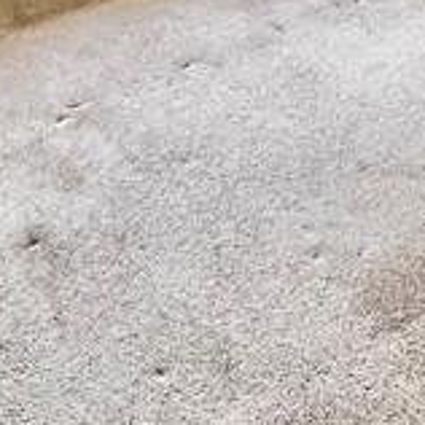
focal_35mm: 56
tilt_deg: -12.1
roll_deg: -0.9
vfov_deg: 24.4
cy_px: -199
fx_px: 778
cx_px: 143
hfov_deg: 30.3
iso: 250
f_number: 1.8
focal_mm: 1.57
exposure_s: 1/92
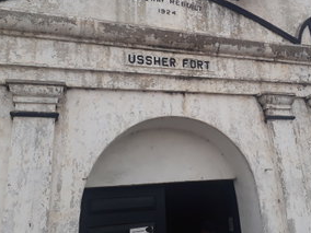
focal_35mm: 38
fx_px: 341
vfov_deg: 37.2
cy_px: 74
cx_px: 209
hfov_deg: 48.1
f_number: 1.9
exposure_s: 1/781
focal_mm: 3.6
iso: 40
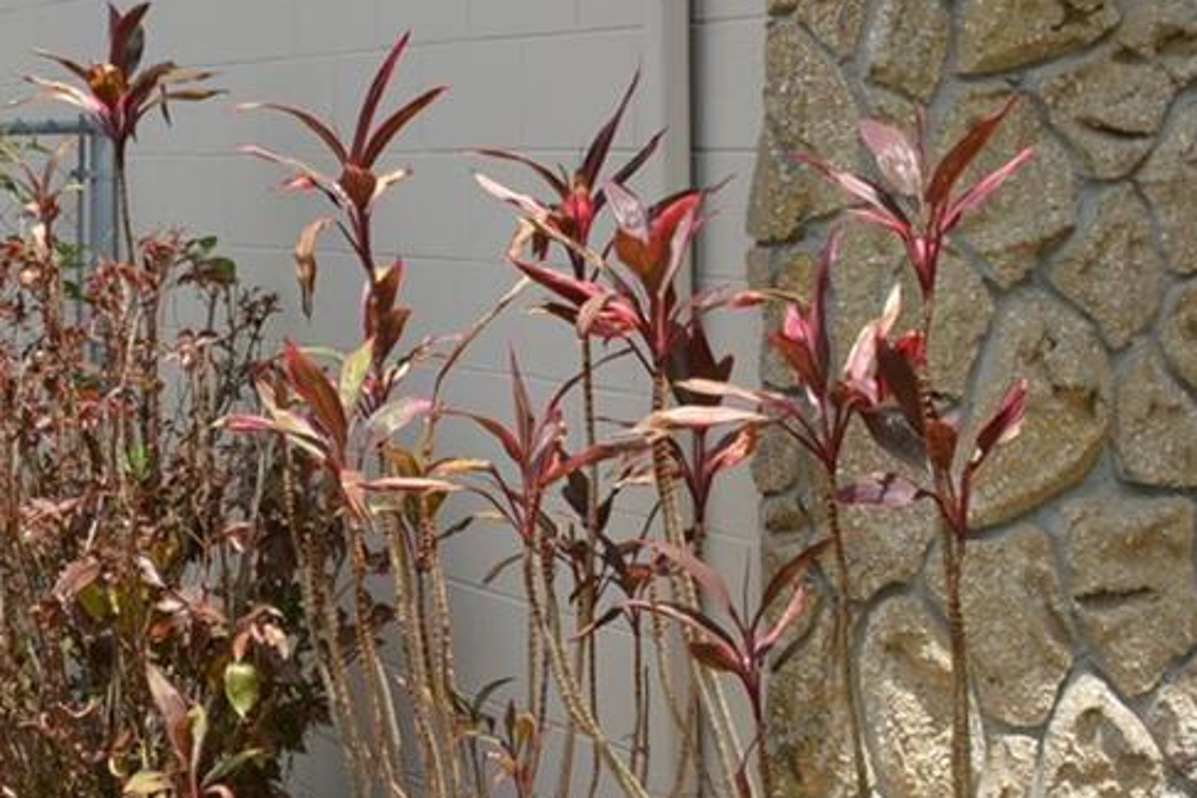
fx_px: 2959
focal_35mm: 89
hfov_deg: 22.2
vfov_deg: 15.3
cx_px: 59
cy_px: 238
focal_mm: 18
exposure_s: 1/250
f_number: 8
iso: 125
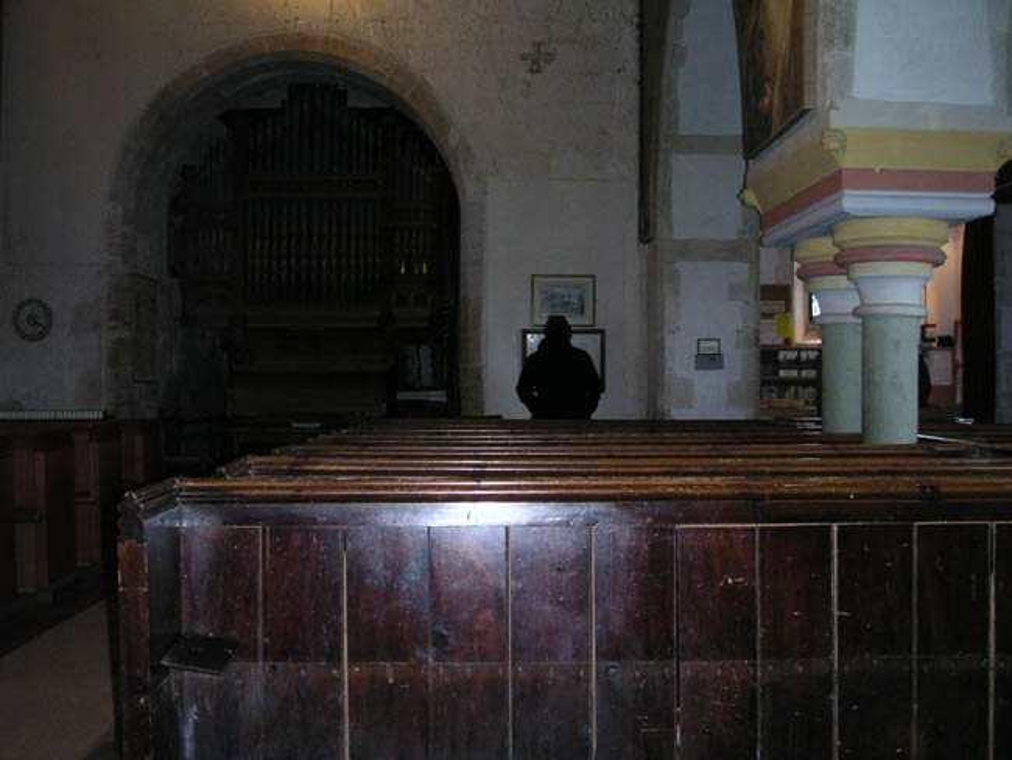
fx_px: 1111
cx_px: 506
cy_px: 380
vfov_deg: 37.7
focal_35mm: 38
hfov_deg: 49.0
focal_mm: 6
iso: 160
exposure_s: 1/45
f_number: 2.8
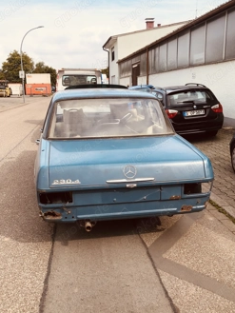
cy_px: 166
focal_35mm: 34
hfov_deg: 41.8
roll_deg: +0.8
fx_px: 308
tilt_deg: -15.4
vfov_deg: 53.9
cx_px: 116
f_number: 1.8
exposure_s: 1/1116
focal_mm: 3.99
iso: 20
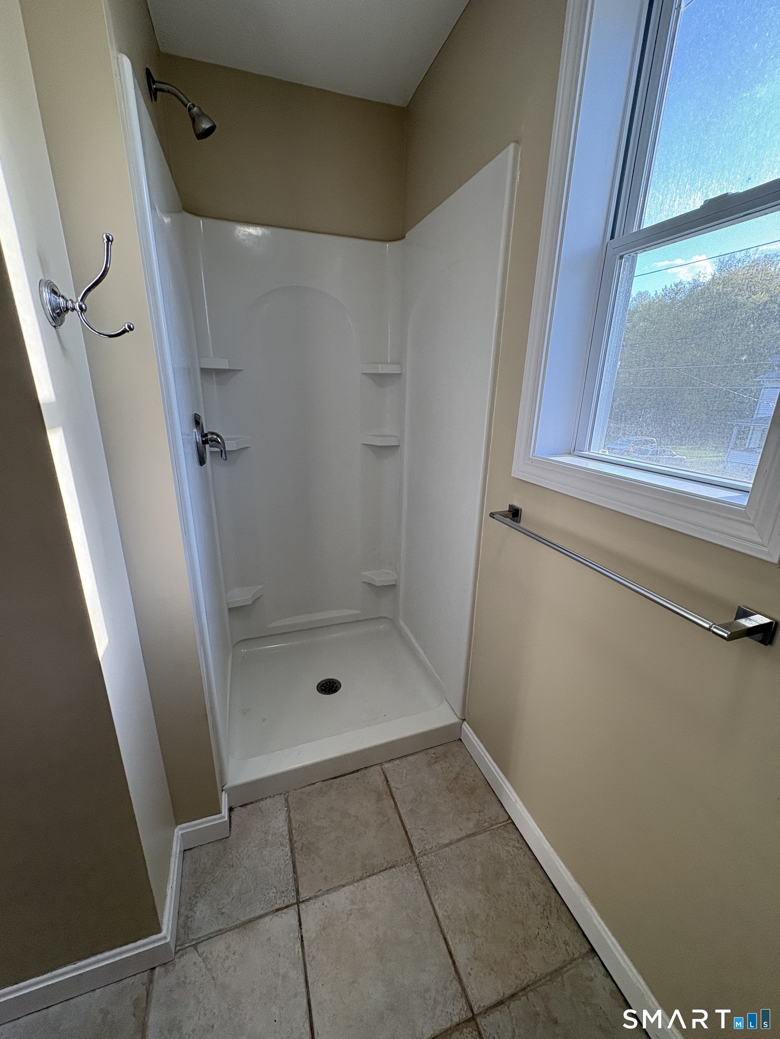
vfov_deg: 102.1
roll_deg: -1.2
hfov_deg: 85.7
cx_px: 390
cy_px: 520
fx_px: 421
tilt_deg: -17.7
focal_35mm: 14
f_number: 2.2
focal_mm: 2.22
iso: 80
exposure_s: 1/120
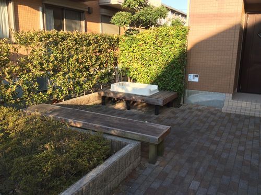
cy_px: 98
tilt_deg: -11.1
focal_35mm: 32
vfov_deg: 44.0
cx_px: 130
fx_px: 241
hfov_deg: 56.9
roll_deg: +1.7
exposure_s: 1/272
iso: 32
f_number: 2.4
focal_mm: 3.3
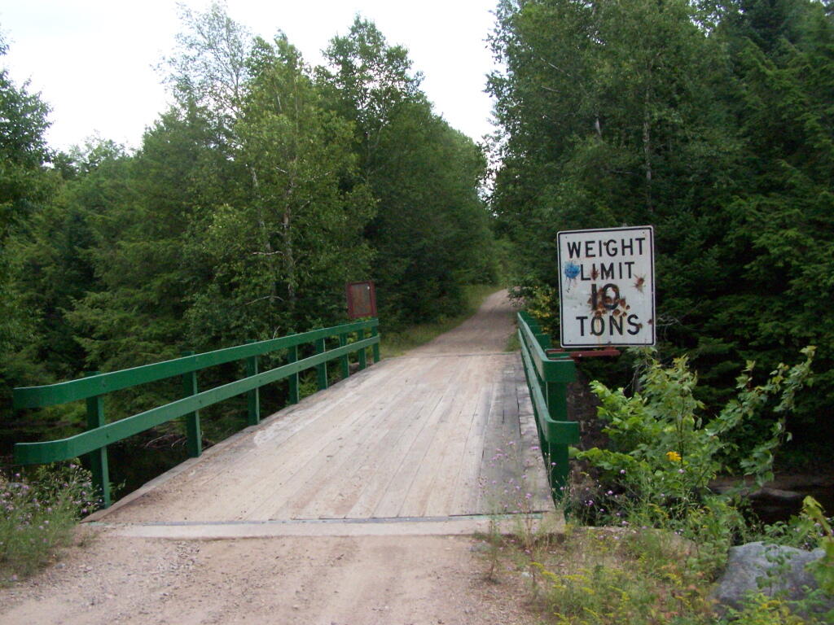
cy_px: 312
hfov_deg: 49.0
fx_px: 916
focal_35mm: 38
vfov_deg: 37.7
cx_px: 417
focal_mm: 6.3
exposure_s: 1/640
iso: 400
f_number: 5.6
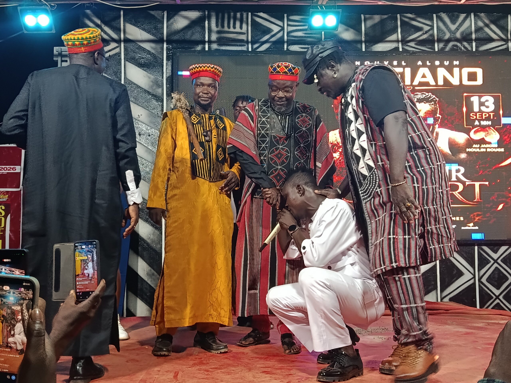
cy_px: 192
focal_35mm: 40
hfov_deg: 46.8
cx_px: 256
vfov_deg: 36.0
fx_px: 590
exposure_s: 1/50
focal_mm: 5.24
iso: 1000
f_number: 1.7
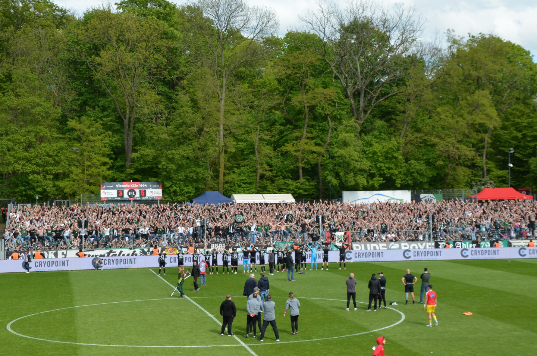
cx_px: 282
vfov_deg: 19.4
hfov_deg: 28.9
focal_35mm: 70
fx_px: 1042
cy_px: 178
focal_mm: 42
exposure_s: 1/250
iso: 160
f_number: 8
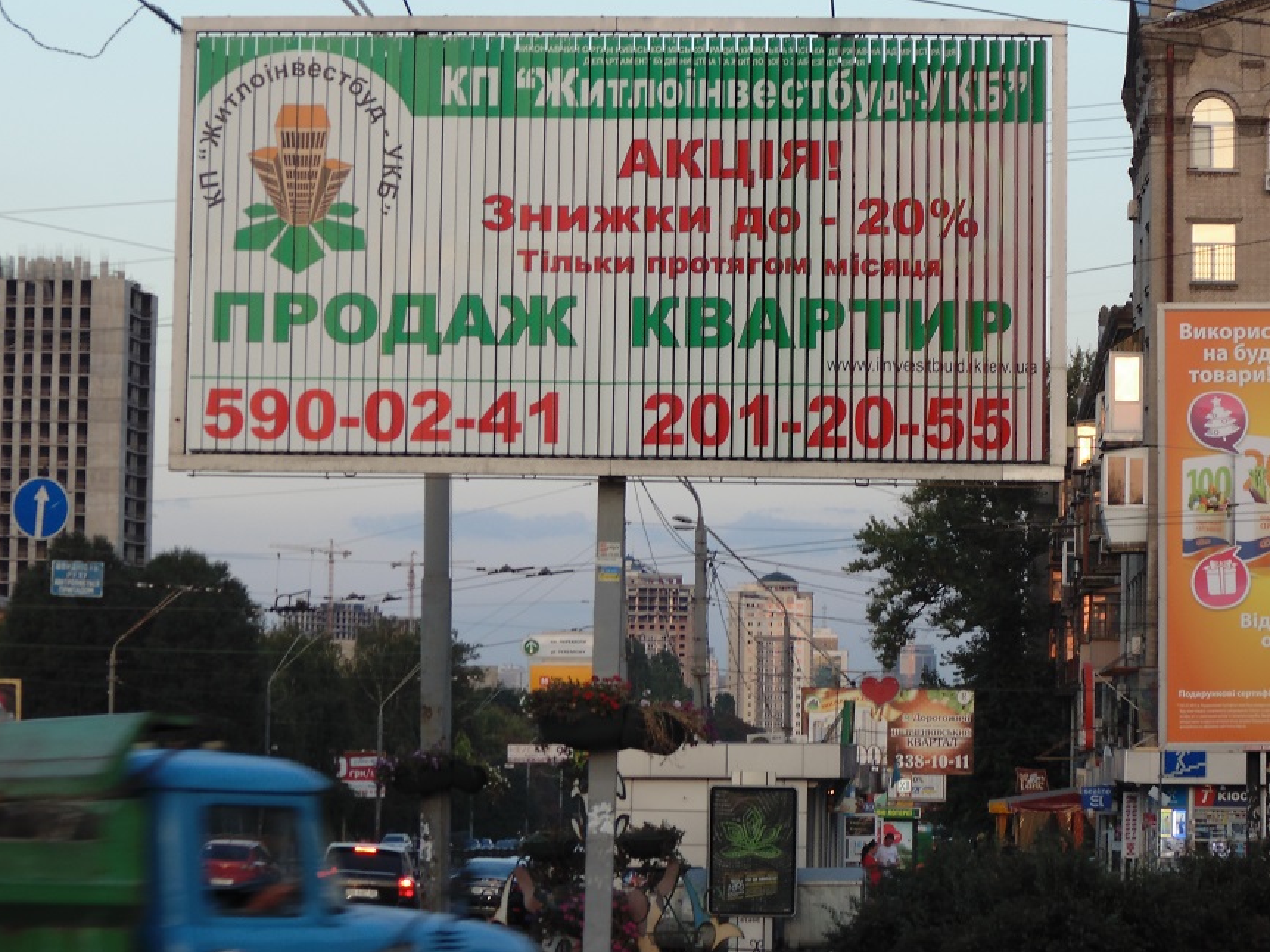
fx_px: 4511
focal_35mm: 123
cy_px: 429
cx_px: 629
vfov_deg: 12.0
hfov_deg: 16.0
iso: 80
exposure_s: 1/50
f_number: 4.5
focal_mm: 19
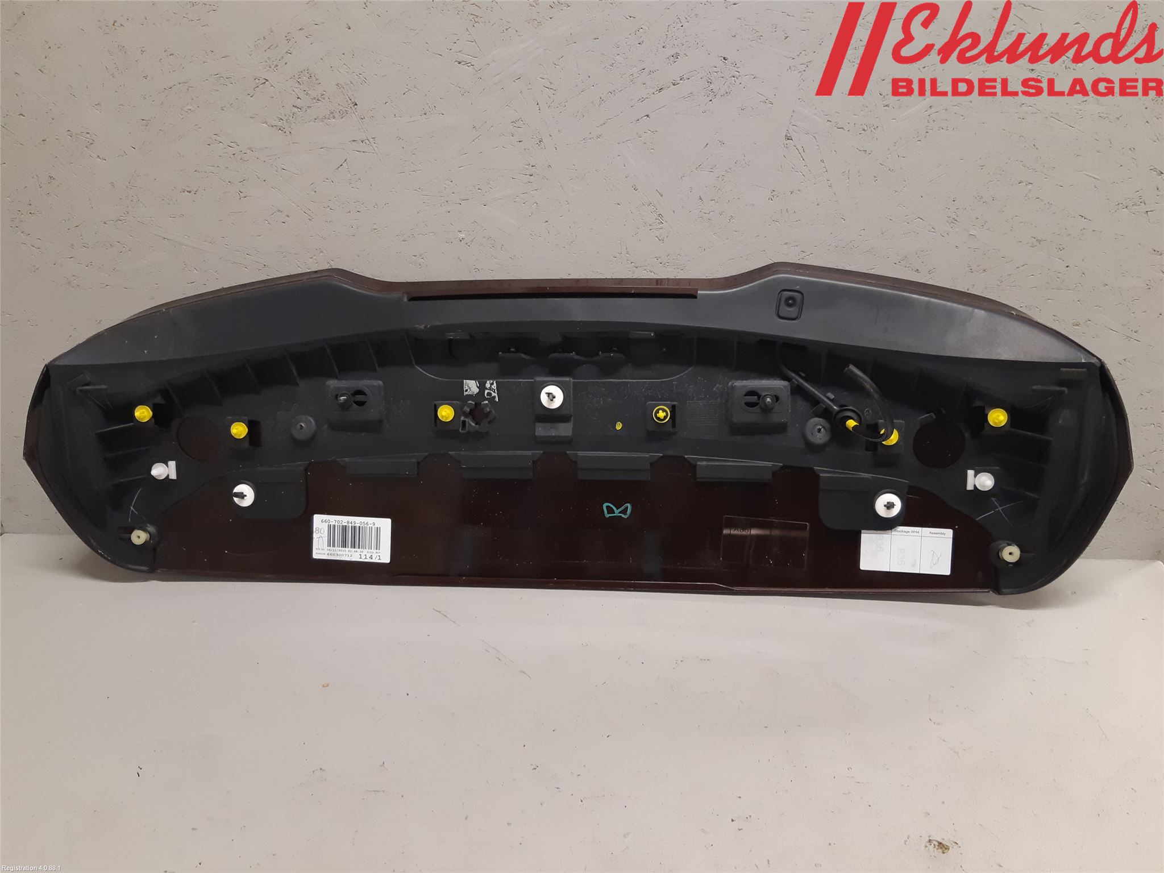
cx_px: 582
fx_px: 874
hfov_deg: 67.3
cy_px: 436
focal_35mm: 26
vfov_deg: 53.1
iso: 160
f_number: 1.7
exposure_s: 1/50
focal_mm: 3.93
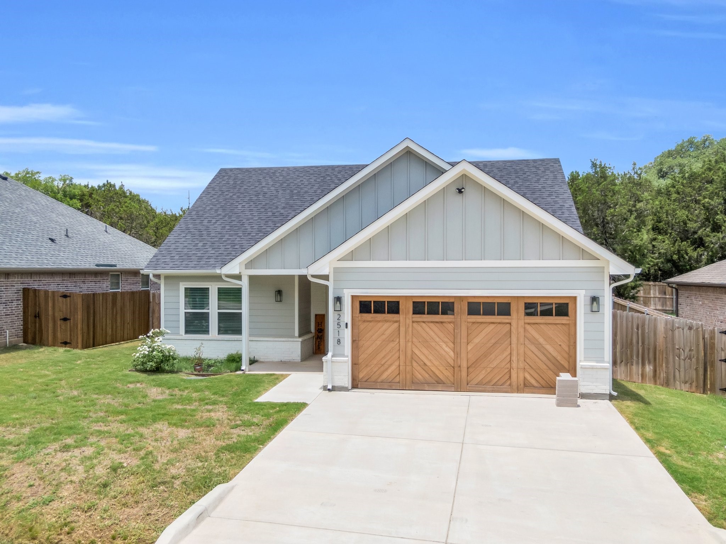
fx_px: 629
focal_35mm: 30
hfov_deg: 60.0
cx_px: 363
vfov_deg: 46.8
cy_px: 272
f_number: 3.1
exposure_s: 1/1250
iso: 100
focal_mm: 5.22
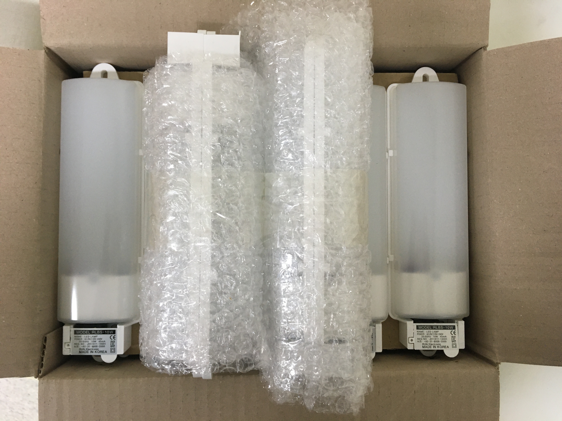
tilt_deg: -83.9
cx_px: 281
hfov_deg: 61.7
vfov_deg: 48.2
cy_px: 210
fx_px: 471
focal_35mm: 29
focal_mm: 4.15
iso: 100
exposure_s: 1/30
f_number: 2.2
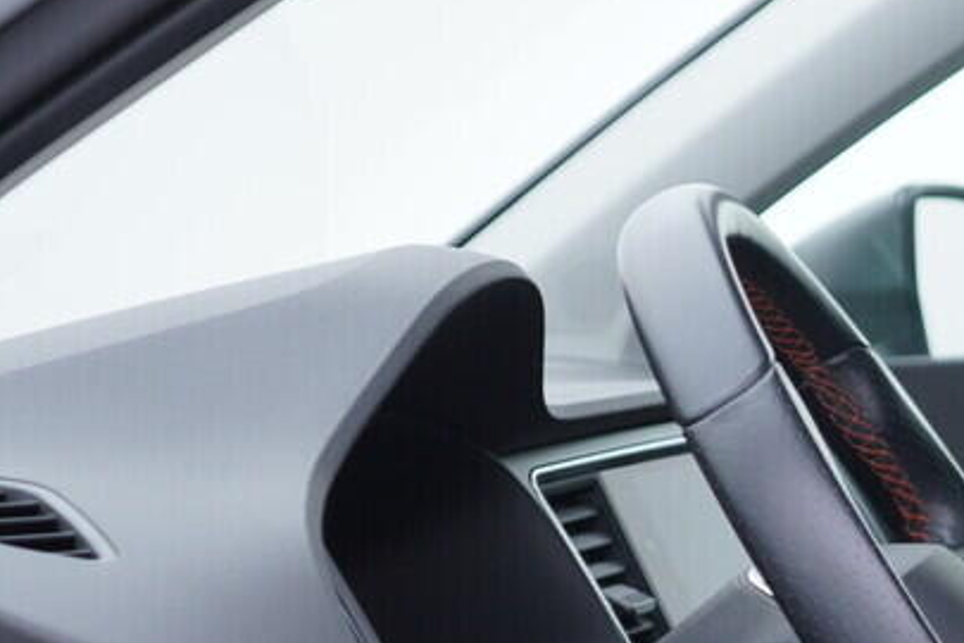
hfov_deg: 15.0
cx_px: 1404
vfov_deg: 10.5
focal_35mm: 128
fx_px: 3427
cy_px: 767
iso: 125
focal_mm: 24
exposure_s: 1/40
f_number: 2.8
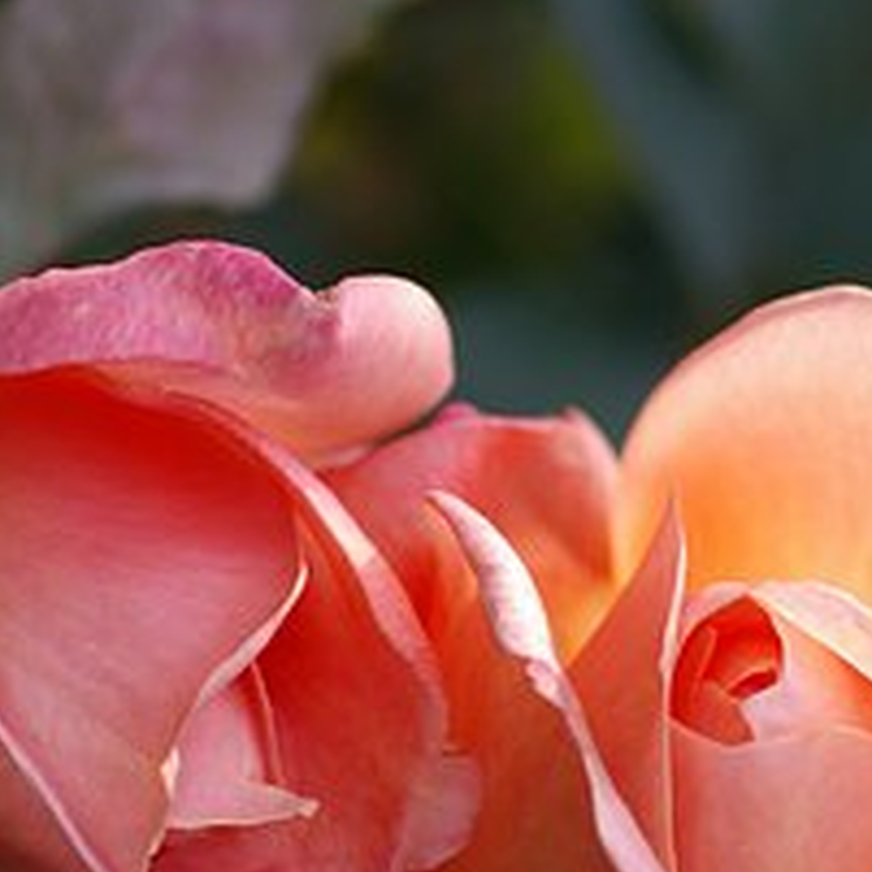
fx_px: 9234
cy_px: 681
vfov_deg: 5.4
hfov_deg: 5.4
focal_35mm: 324
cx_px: 477
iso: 200
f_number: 5
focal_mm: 100
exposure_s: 1/250
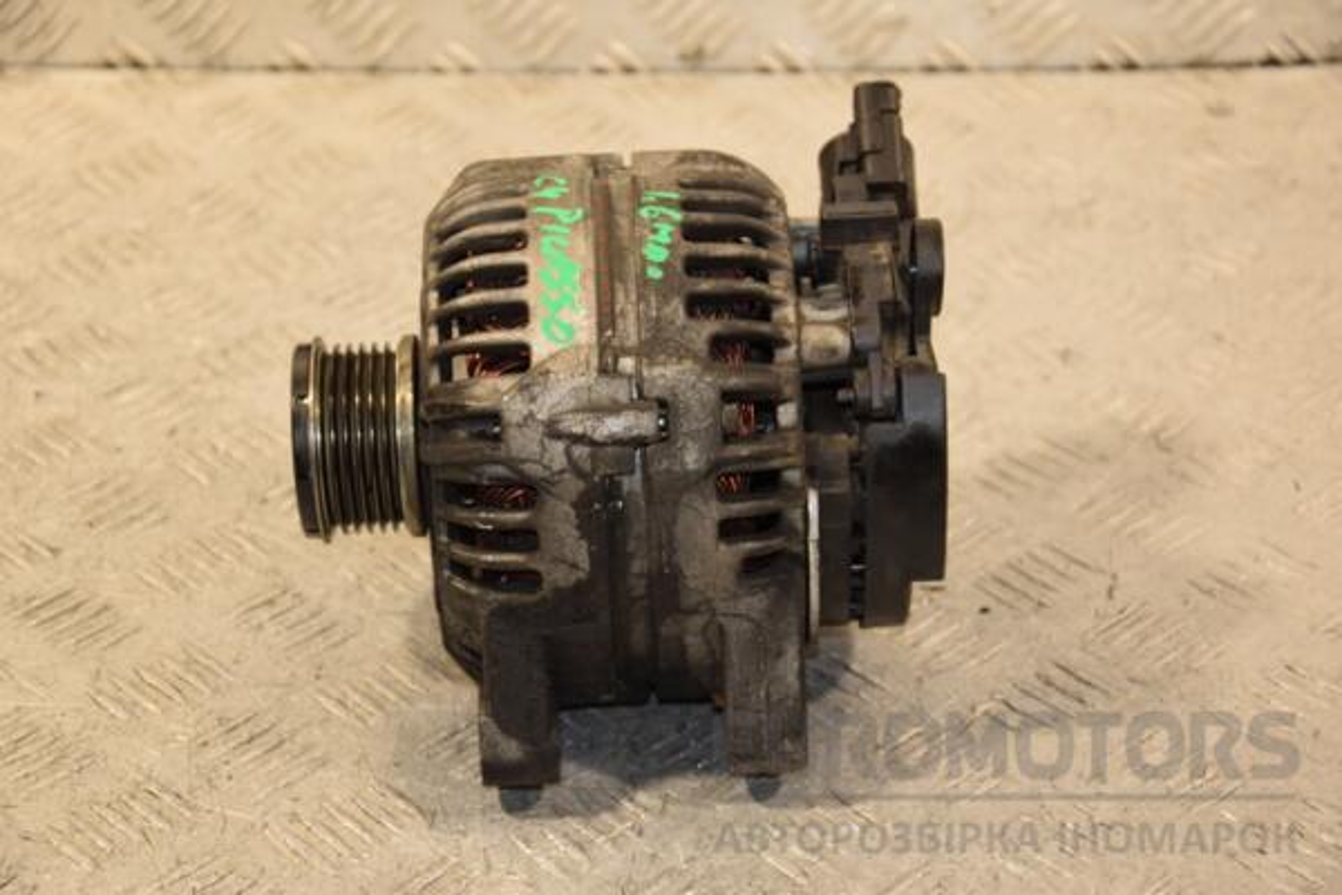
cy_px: 448
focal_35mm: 99
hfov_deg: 20.6
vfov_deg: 13.8
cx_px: 671
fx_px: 3690
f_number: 5.3
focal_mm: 66
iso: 800
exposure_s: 1/125
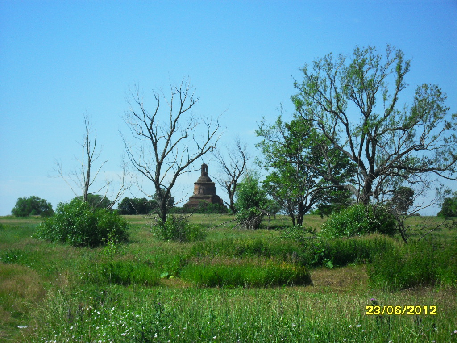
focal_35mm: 89
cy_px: 172
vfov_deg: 16.6
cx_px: 228
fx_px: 1175
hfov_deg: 22.0
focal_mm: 15.7
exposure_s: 1/125
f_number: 14
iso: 100
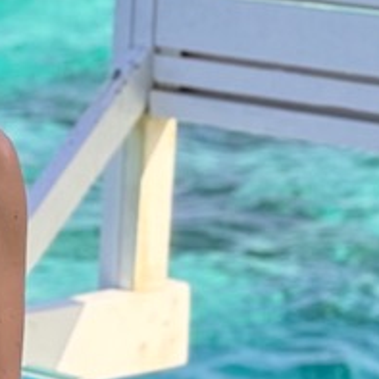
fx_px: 2936
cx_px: -200
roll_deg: -0.8
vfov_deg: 7.4
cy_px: 193
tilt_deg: -11.6
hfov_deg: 7.3
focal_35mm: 237
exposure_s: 1/1524
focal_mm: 6.76
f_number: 1.78
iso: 64
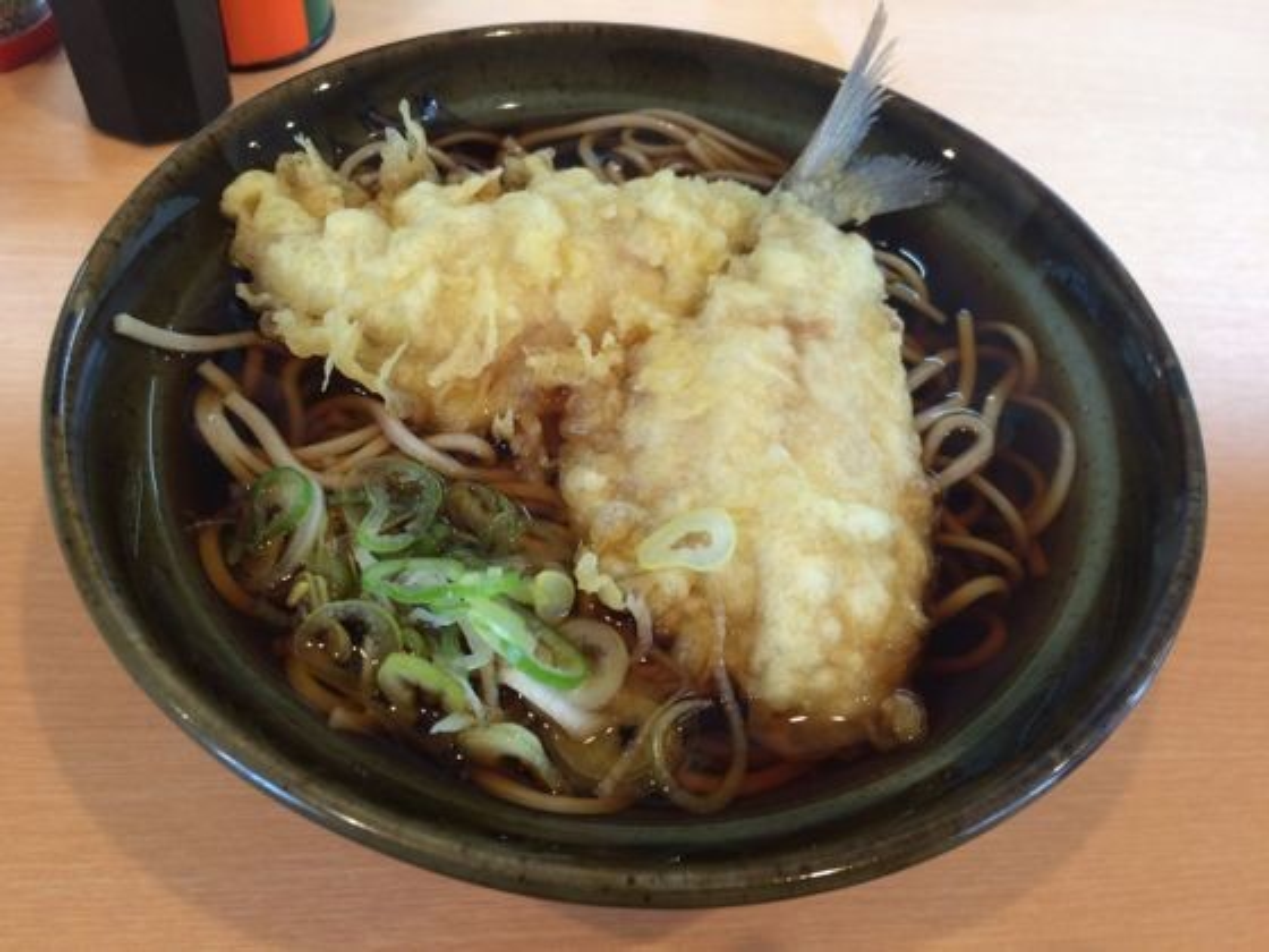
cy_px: 476
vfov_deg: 48.2
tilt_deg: -52.6
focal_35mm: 29
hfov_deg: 61.7
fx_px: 1063
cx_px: 634
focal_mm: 4.15
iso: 100
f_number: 2.2
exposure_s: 1/30
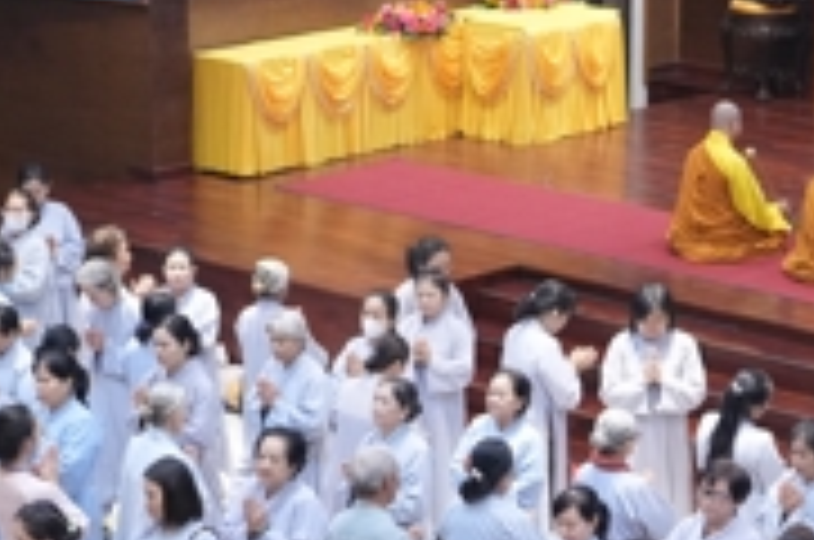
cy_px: 502
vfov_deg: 10.8
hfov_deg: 16.2
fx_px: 2844
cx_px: 576
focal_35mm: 126
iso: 5000
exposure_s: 1/500
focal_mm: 35
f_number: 2
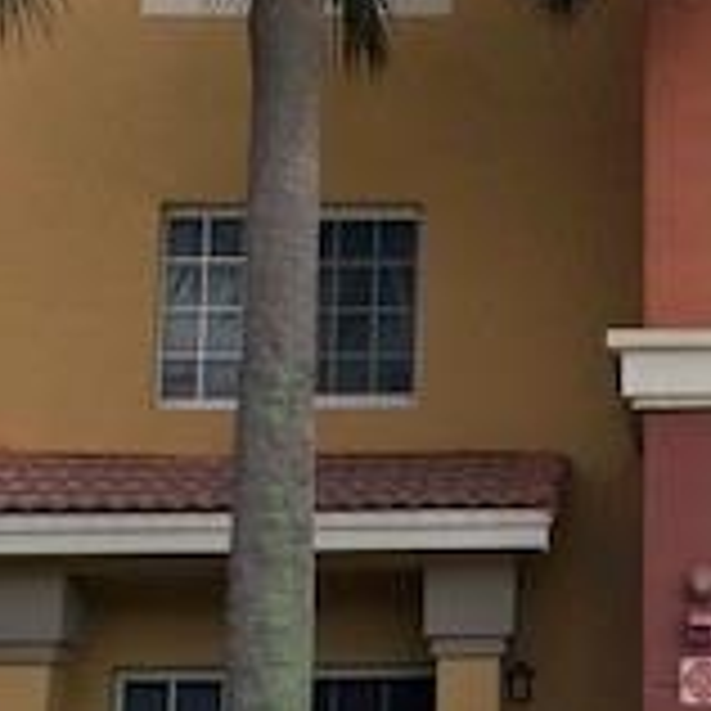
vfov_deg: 17.4
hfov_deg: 16.8
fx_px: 2324
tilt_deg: +13.0
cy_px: 266
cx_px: 788
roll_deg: +0.8
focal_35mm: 100
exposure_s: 1/643
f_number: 1.8
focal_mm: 3.99
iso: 20
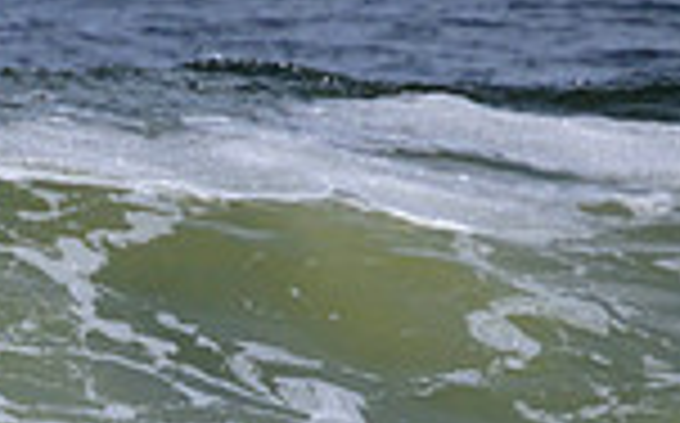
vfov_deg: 0.4
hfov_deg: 0.7
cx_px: 122
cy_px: 578
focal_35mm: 3133
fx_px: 57997
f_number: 11
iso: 640
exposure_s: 1/2000
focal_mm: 800
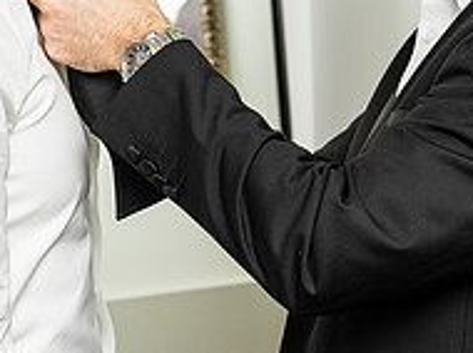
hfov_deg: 14.0
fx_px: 1924
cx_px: 154
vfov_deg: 10.3
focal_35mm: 141
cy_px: -63
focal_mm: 48
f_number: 3.5
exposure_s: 1/125
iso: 800
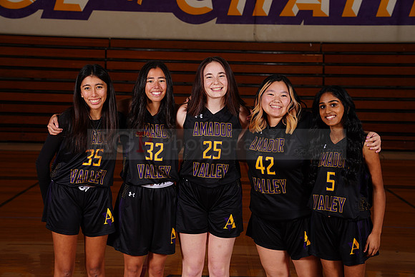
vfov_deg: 19.5
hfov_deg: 28.8
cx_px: 208
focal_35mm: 70
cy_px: 138
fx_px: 807
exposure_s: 1/200
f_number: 6.3
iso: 200
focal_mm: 70
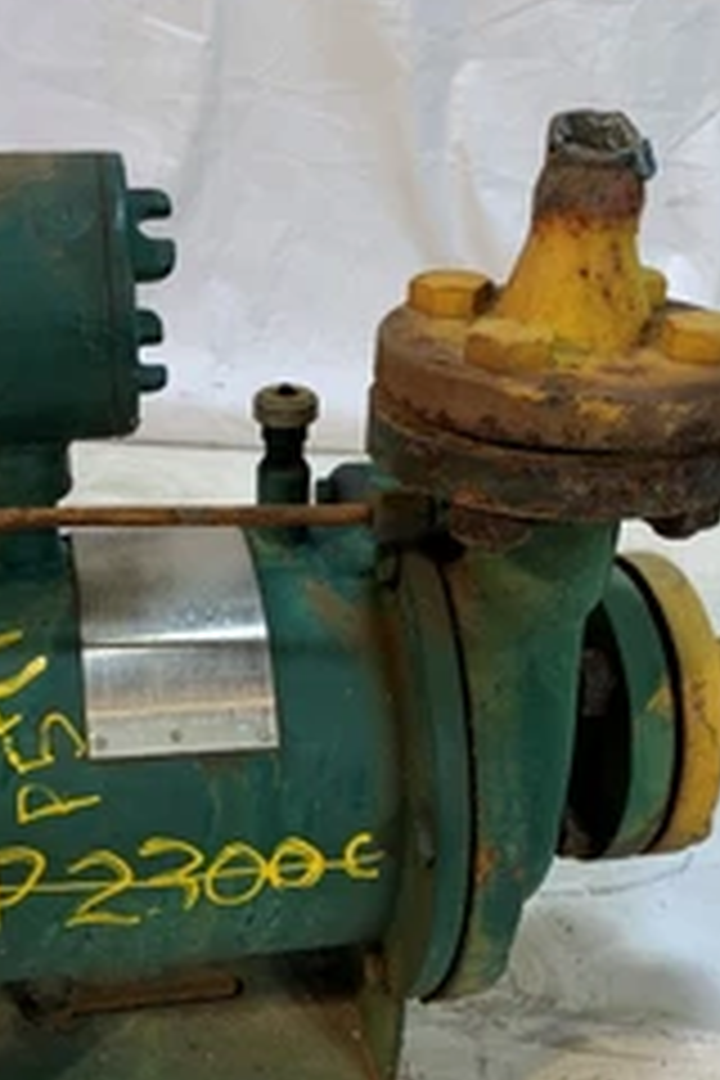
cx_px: 234
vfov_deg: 43.4
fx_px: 1350
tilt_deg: -32.3
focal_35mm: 45
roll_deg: +1.6
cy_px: 644
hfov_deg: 29.6
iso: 32
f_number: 1.8
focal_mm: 4.25
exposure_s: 1/120
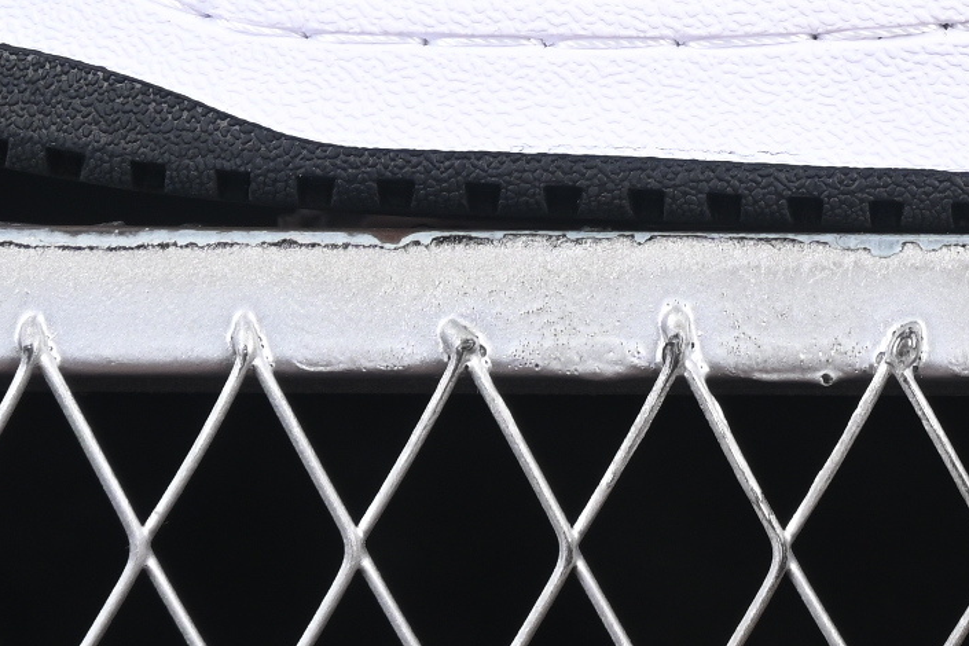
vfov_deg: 4.6
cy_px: -561
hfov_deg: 6.9
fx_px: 7967
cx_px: 954
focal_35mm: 296
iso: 160
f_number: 6.3
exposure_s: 1/50
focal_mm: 50
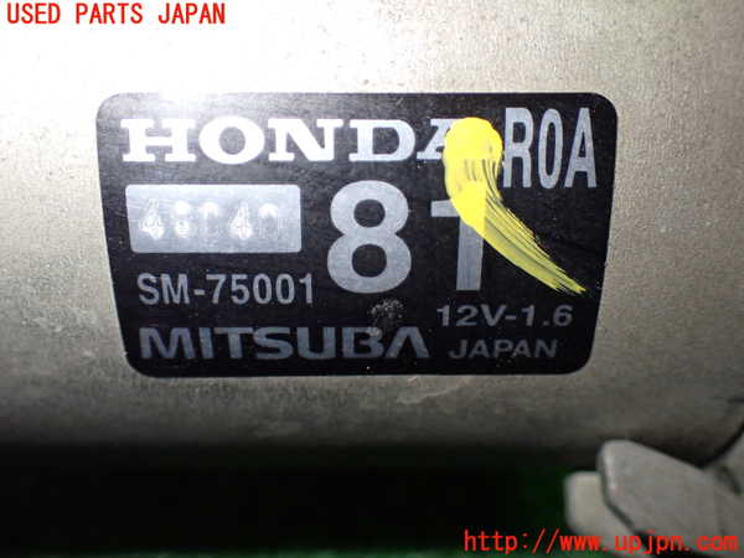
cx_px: 372
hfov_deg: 49.0
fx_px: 817
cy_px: 279
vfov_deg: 37.7
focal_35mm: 38
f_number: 2.7
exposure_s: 1/160
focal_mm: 6.83
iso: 800
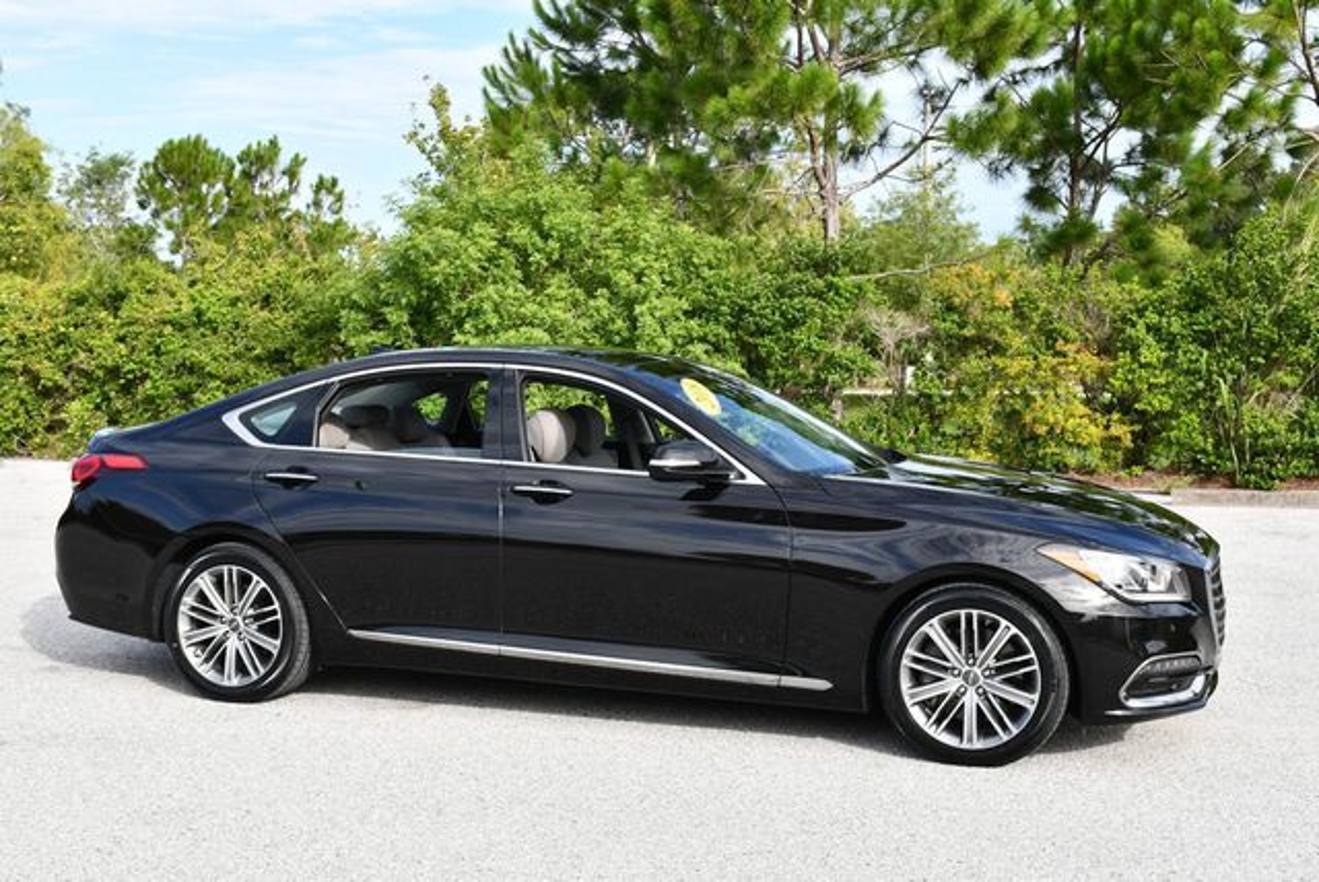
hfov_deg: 41.1
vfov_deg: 28.1
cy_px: 441
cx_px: 660
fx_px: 1760
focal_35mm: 48
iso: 200
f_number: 8
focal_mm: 24
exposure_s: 1/250
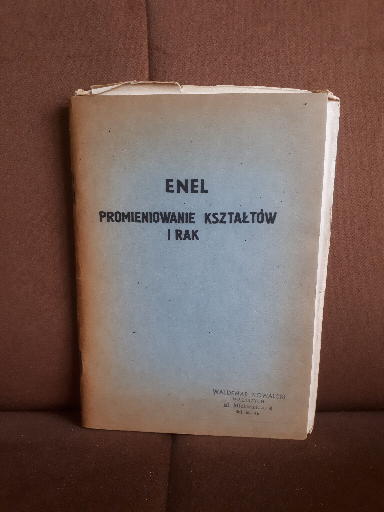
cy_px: 256
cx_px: 192
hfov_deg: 51.4
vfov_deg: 65.3
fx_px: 399
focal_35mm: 27
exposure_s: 1/33
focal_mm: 3.6
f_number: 1.9
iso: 200
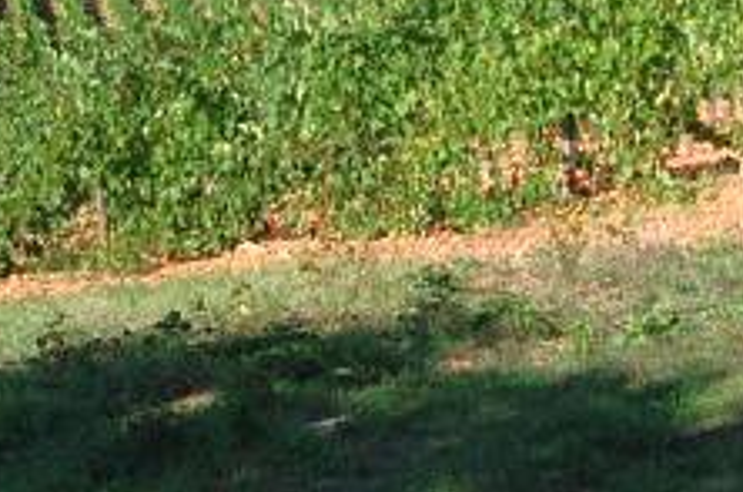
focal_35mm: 107
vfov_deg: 12.4
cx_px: 408
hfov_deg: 19.1
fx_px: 2204
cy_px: -110
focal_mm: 24
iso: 200
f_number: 10
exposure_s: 1/250
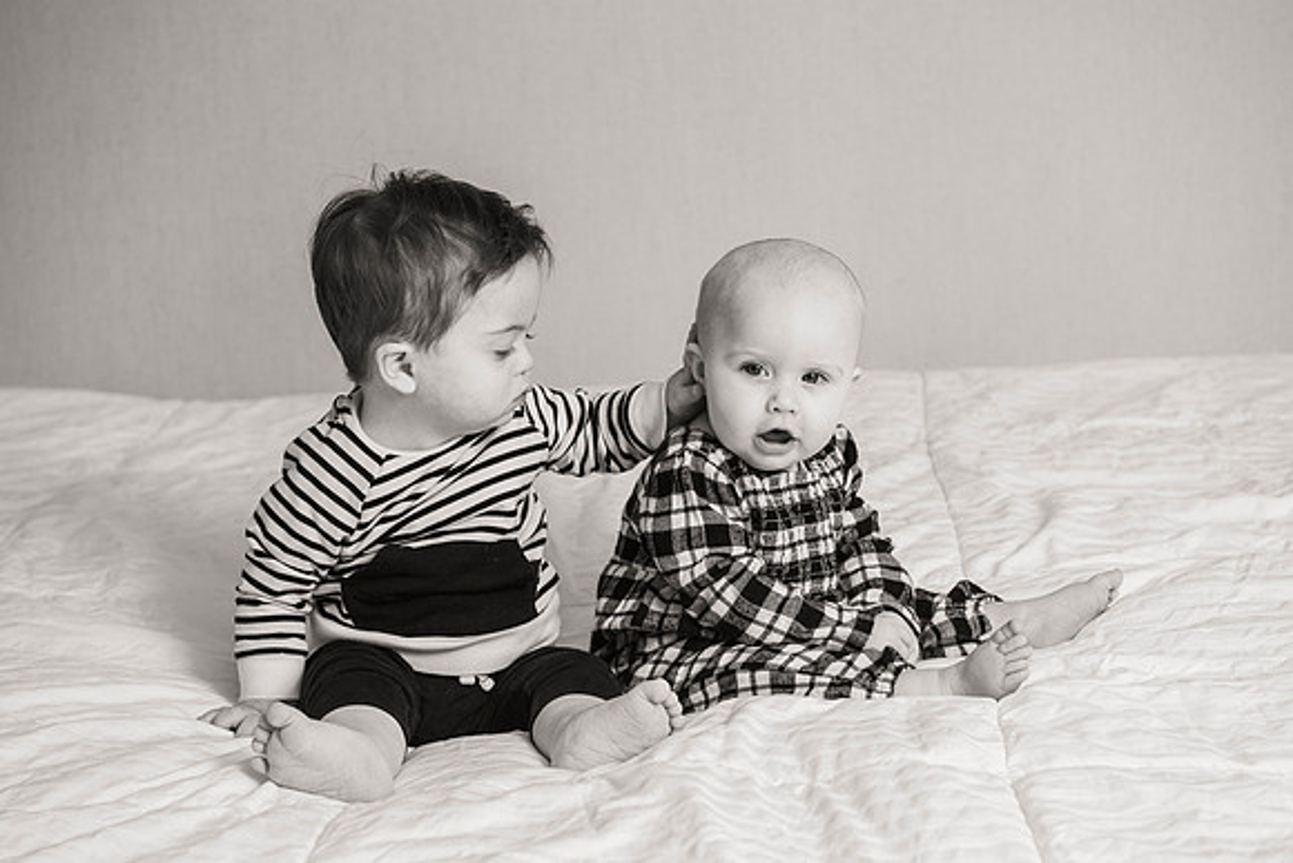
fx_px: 2515
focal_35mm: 70
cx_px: 646
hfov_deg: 28.8
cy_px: 432
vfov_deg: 19.5
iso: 400
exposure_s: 1/200
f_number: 5.6
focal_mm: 70
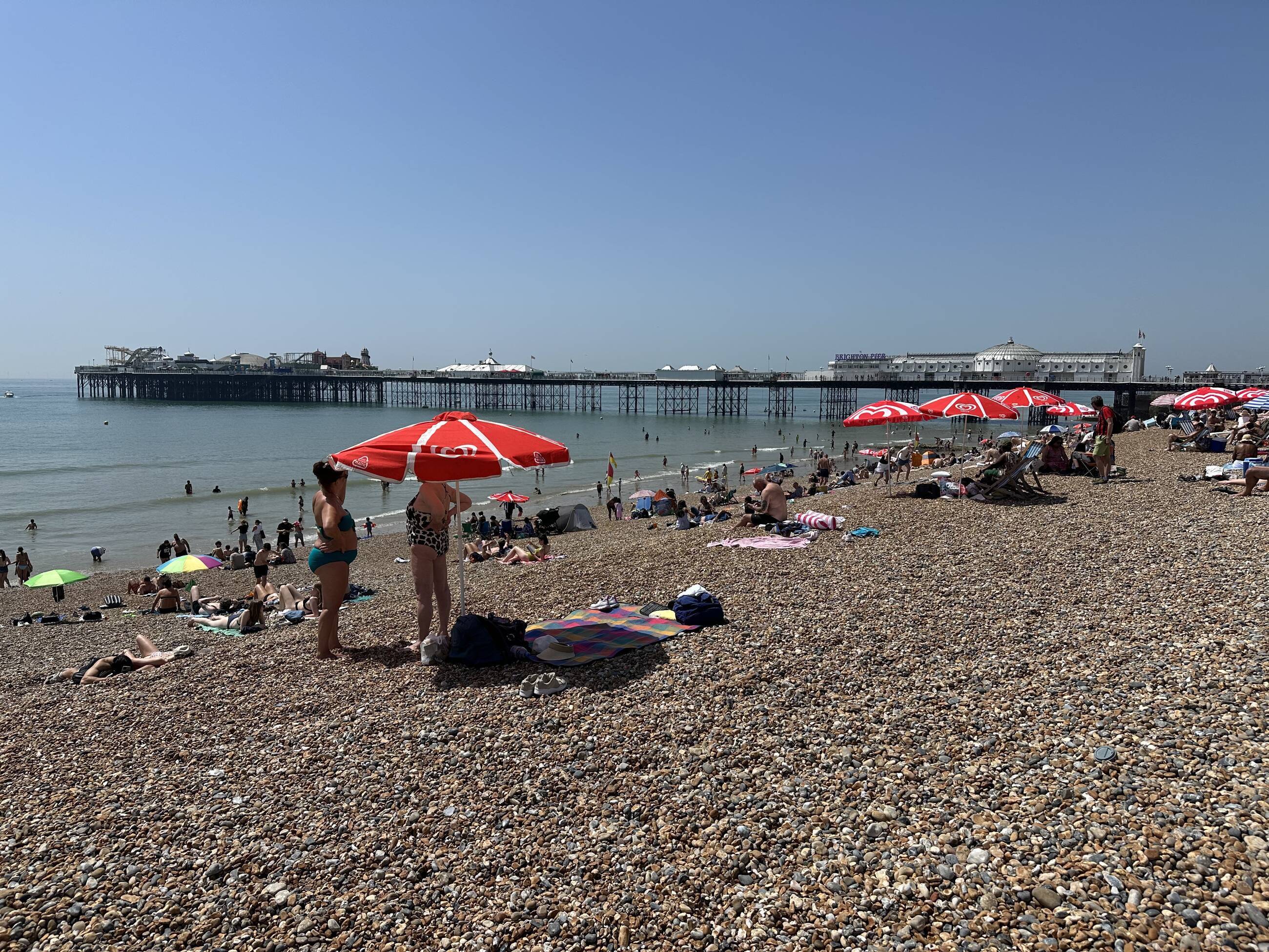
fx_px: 880
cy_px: 476
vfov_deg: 56.8
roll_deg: -1.2
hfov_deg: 71.6
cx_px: 634
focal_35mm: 24
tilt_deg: -5.4
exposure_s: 1/8929
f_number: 1.78
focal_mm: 6.86
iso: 80
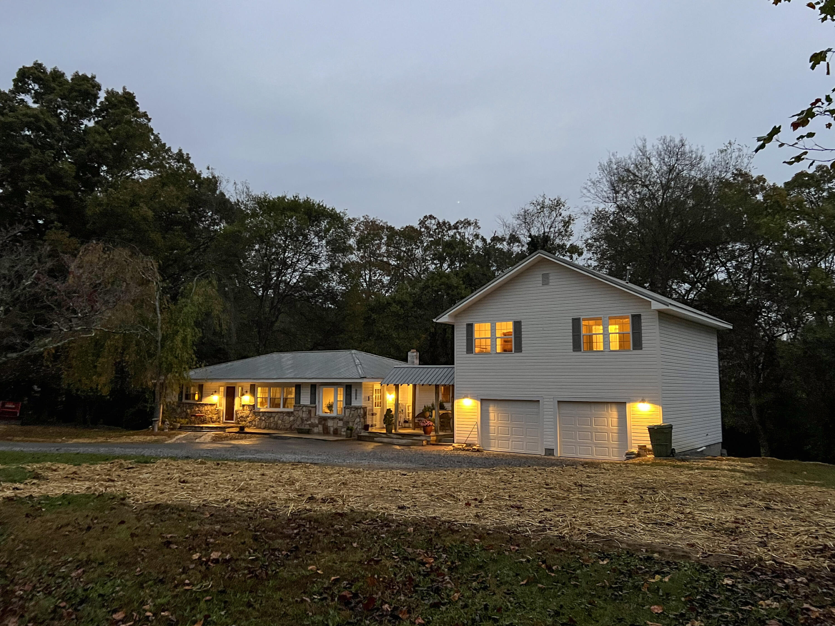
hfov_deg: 67.3
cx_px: 418
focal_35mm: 26
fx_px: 627
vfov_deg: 53.1
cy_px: 313
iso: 640
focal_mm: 5.7
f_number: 1.5
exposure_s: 1/40
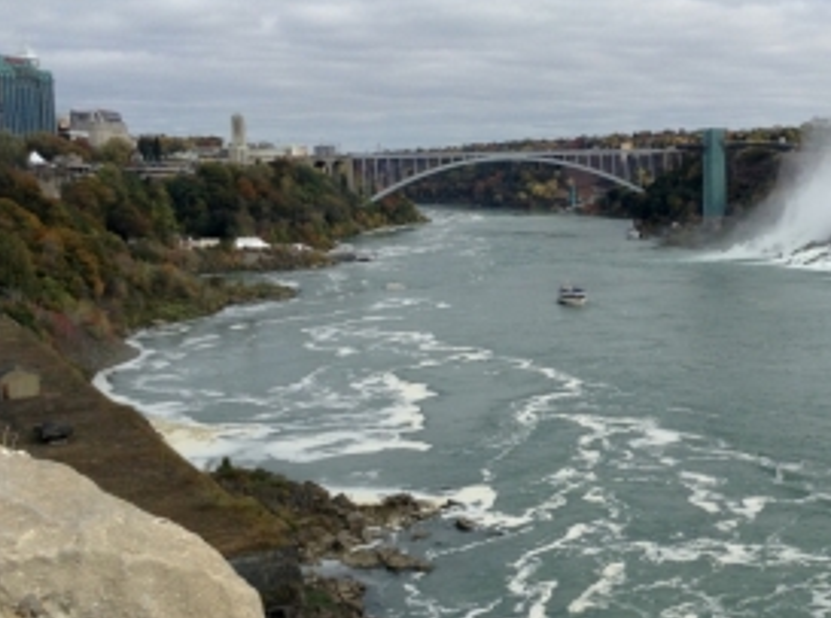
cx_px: 697
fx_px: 1484
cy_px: 304
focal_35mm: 62
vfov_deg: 23.5
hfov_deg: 30.3
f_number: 2.4
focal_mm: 3.3
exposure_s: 1/1114
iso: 32
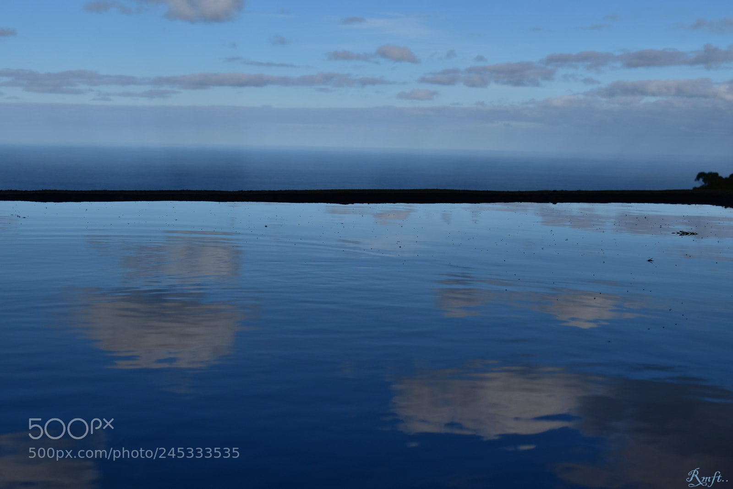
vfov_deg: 25.8
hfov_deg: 37.8
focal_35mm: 52
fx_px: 1069
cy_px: 244
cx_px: 366
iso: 280
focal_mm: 35
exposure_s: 1/500
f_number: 11
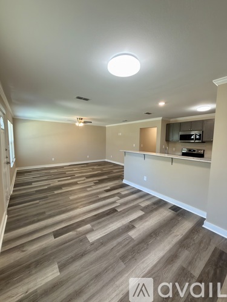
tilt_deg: -5.3
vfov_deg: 102.1
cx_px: 114
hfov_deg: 85.7
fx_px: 122
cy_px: 151
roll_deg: -0.6
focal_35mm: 14
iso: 80
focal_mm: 2.22
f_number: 2.2
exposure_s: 1/30
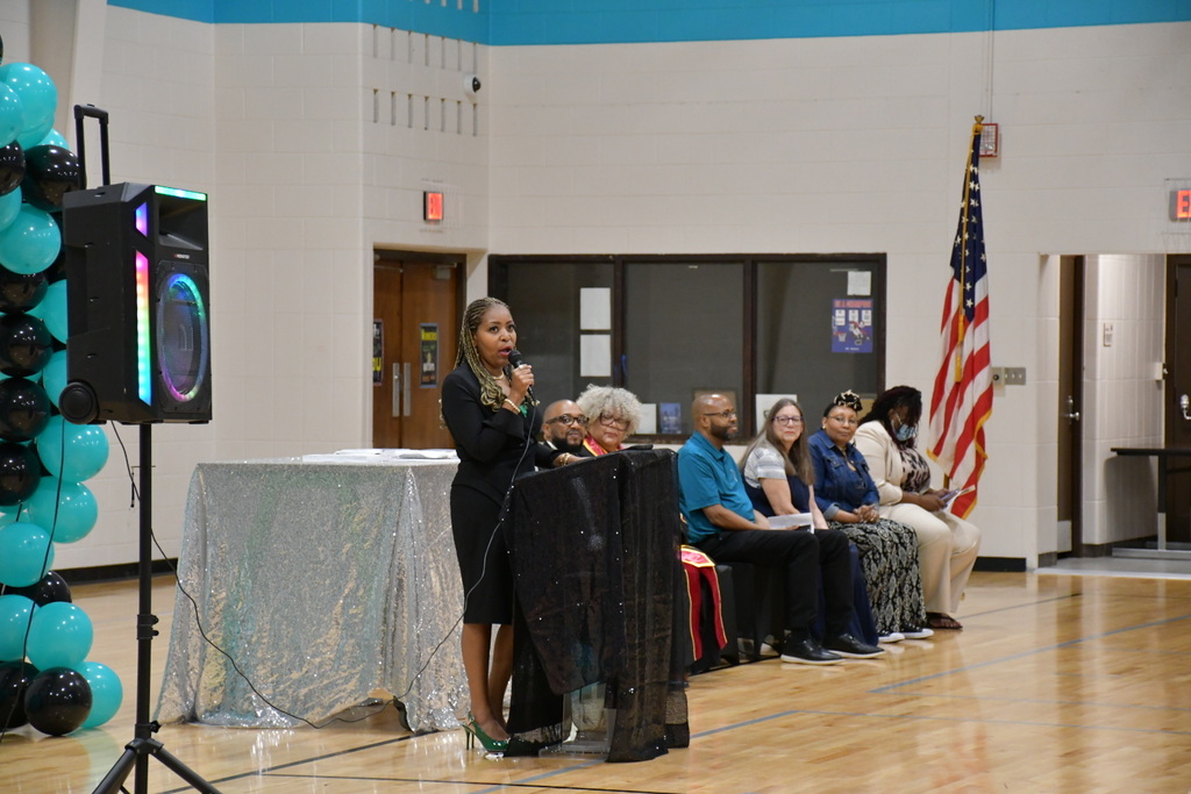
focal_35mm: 120
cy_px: 397
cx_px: 596
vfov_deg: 11.4
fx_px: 3970
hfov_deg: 17.1
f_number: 5.3
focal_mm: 80
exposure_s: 1/100
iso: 3200
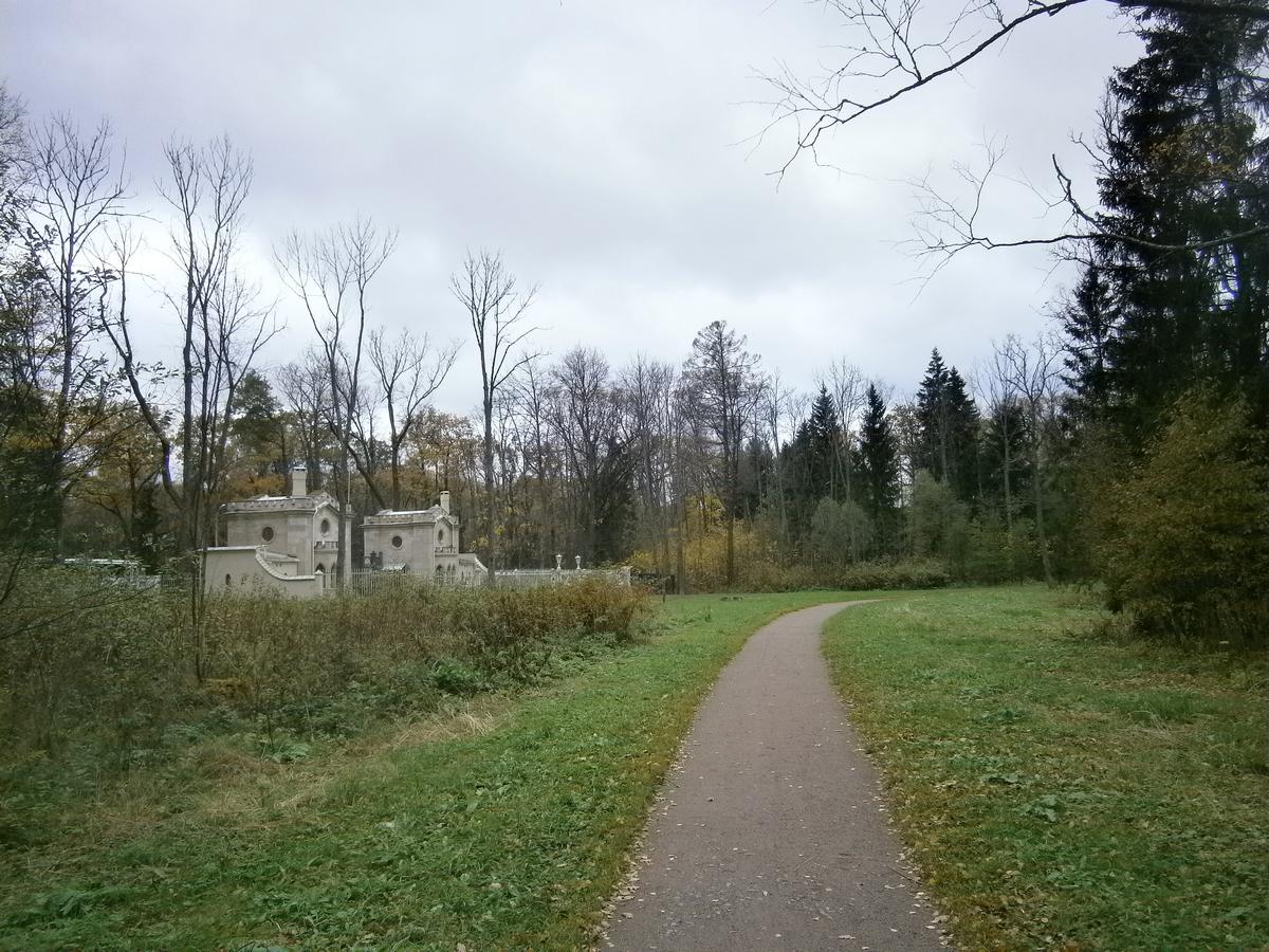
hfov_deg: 67.3
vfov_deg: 53.1
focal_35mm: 26
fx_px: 953
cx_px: 634
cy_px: 476
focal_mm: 4.7
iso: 80
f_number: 2.8
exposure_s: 1/200
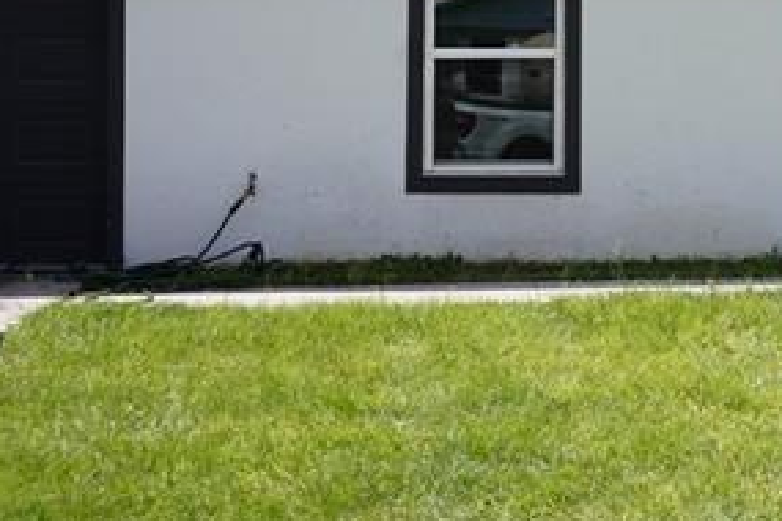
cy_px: 23
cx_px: 676
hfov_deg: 23.1
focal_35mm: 86
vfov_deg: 15.6
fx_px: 1868
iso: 100
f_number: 16
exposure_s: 1/80
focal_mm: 16
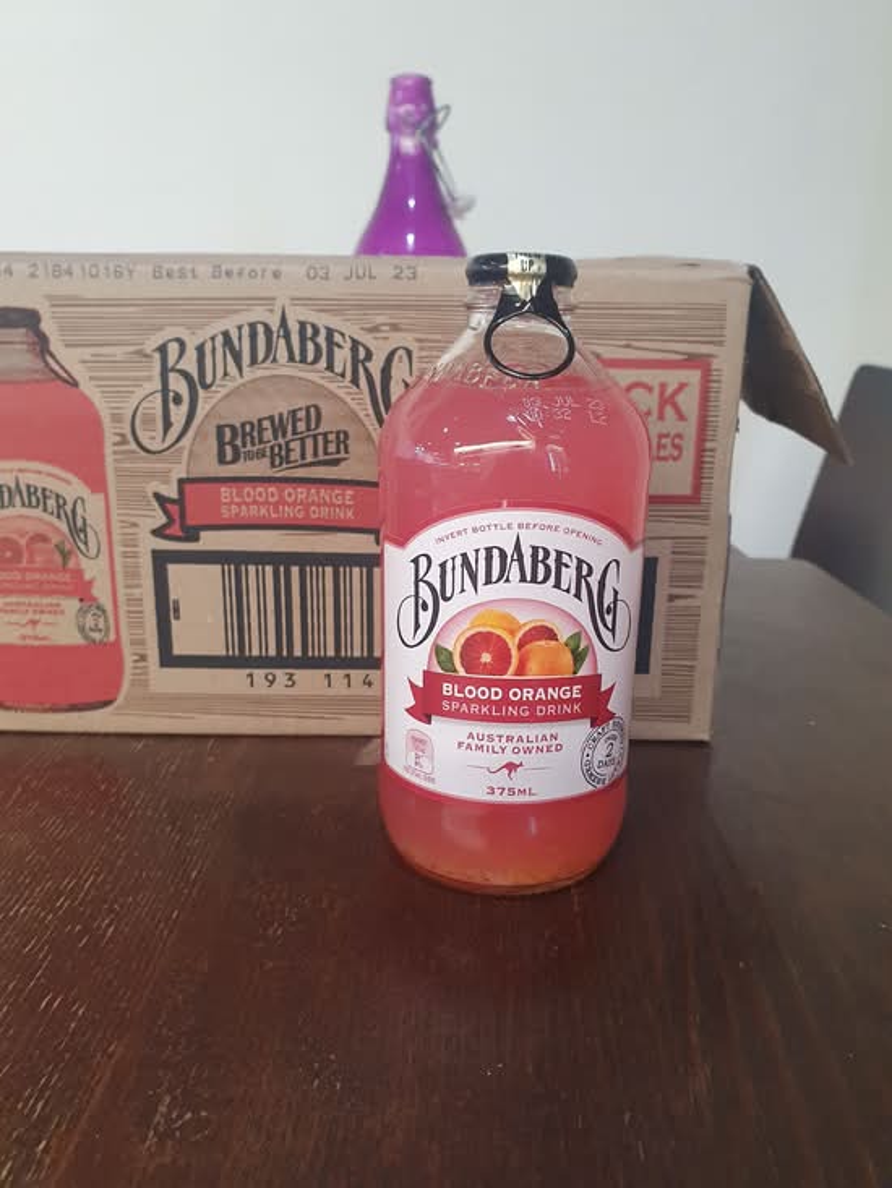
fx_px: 893
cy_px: 594
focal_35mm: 26
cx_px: 446
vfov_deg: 67.3
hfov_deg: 53.1
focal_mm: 4.32
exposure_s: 1/50
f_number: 2.4
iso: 400
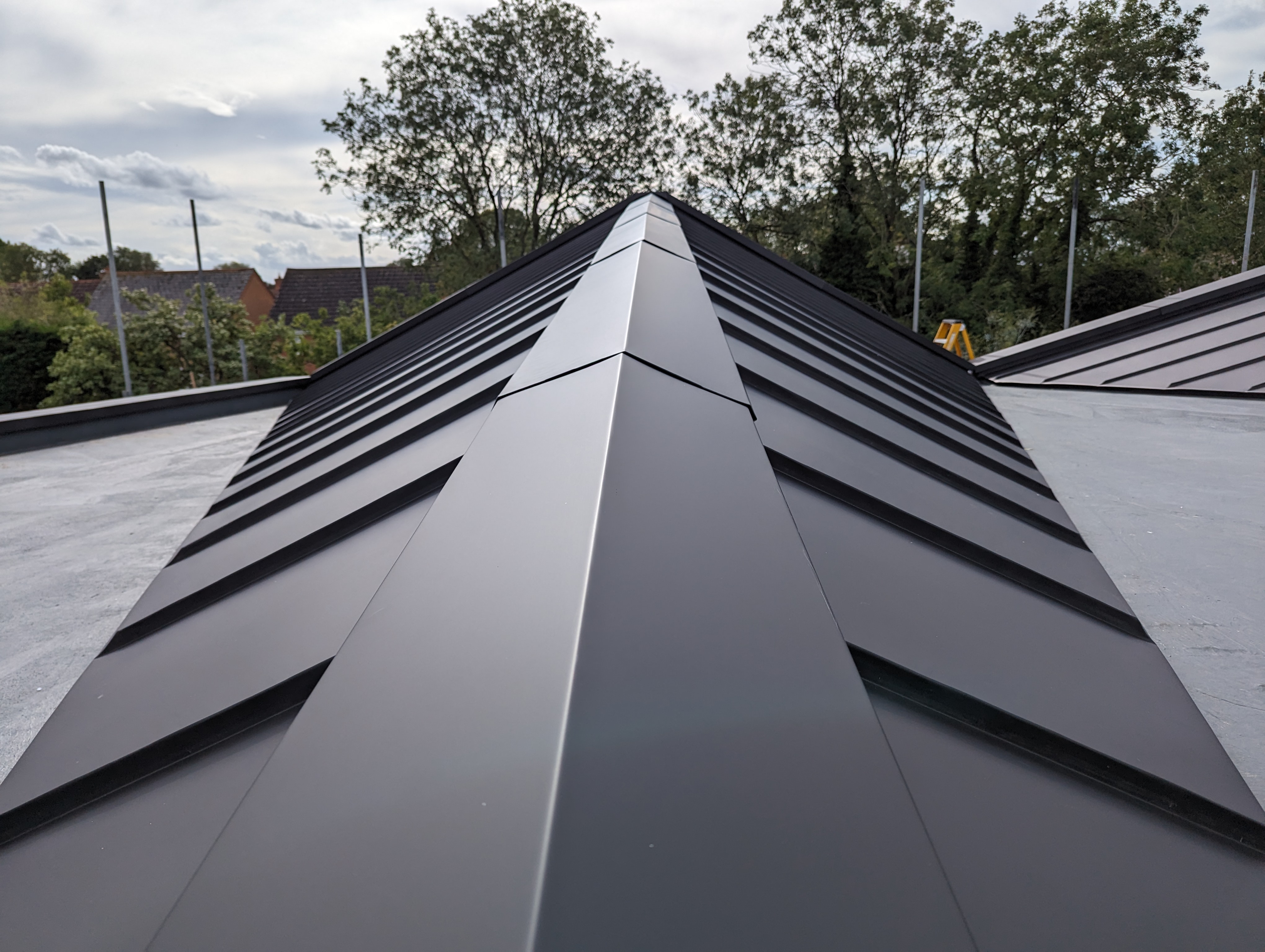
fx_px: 878
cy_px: 476
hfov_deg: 71.5
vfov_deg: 56.9
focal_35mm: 24
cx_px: 632
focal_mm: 6.81
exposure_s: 1/3774
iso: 47
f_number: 1.85
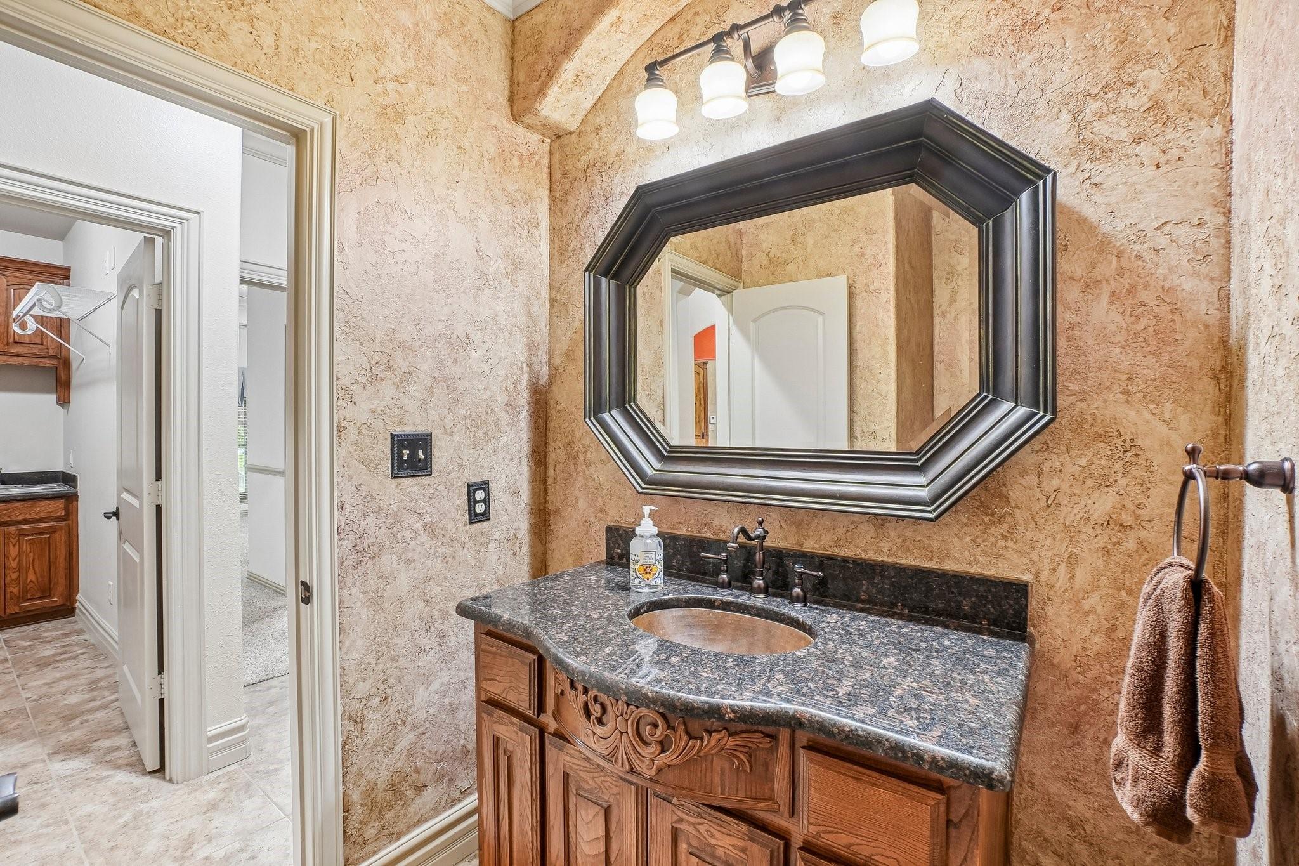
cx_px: 650
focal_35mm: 15
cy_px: 433
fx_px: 541
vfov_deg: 77.3
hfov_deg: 100.4
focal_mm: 10
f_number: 8
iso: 400
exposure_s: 1/6
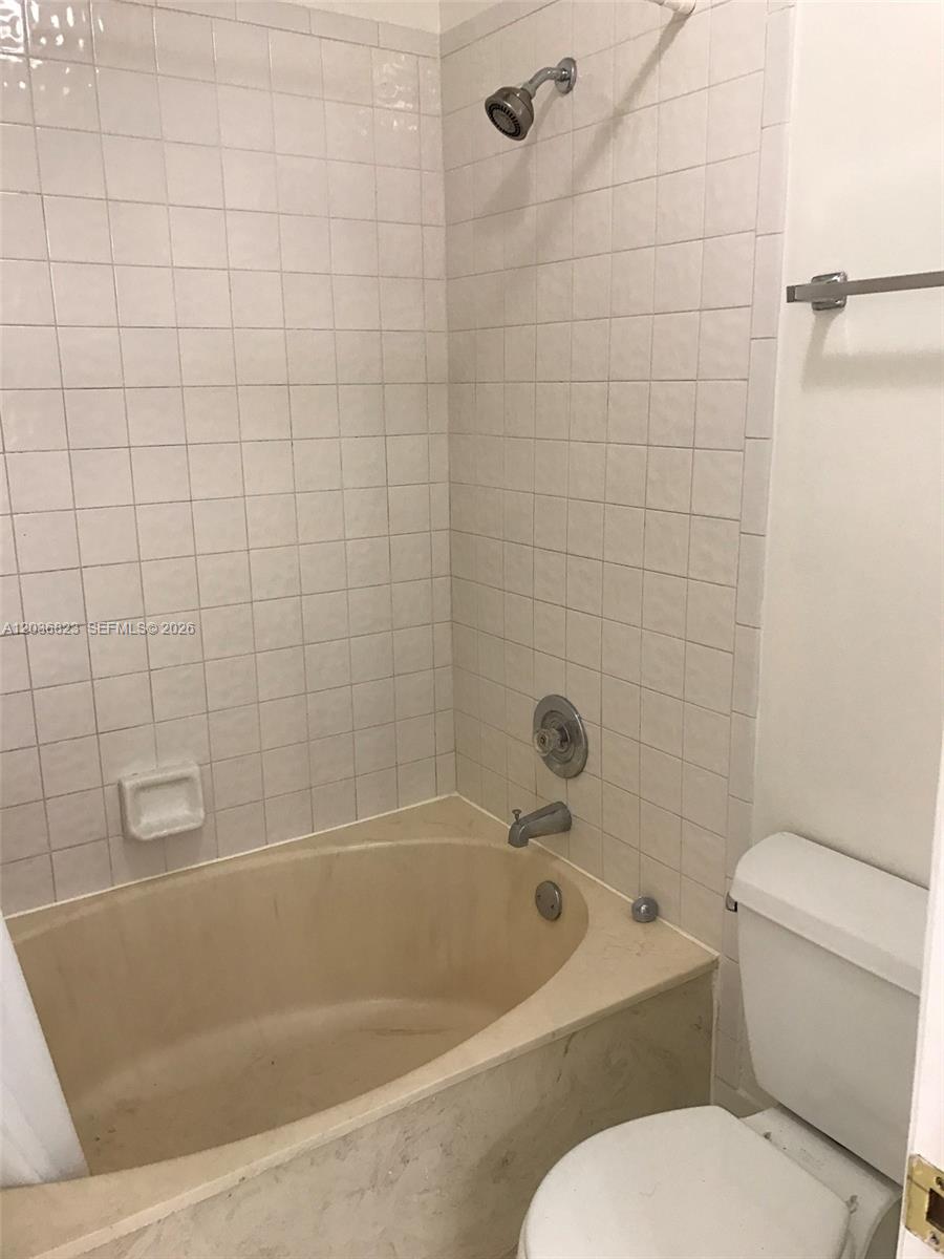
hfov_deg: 49.7
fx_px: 1018
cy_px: 630
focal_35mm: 28
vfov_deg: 63.4
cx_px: 472
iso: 25
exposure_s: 1/30
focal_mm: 3.99
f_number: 1.8
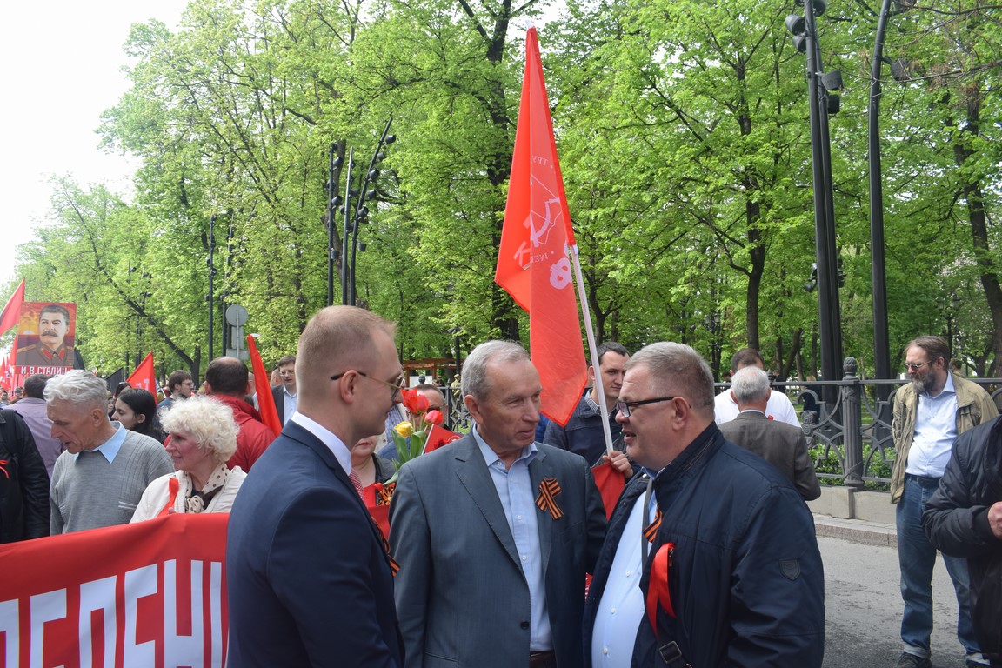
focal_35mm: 32
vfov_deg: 41.7
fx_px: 877
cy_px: 334
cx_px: 501
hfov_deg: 59.5
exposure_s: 1/250
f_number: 8
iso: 320
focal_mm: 21
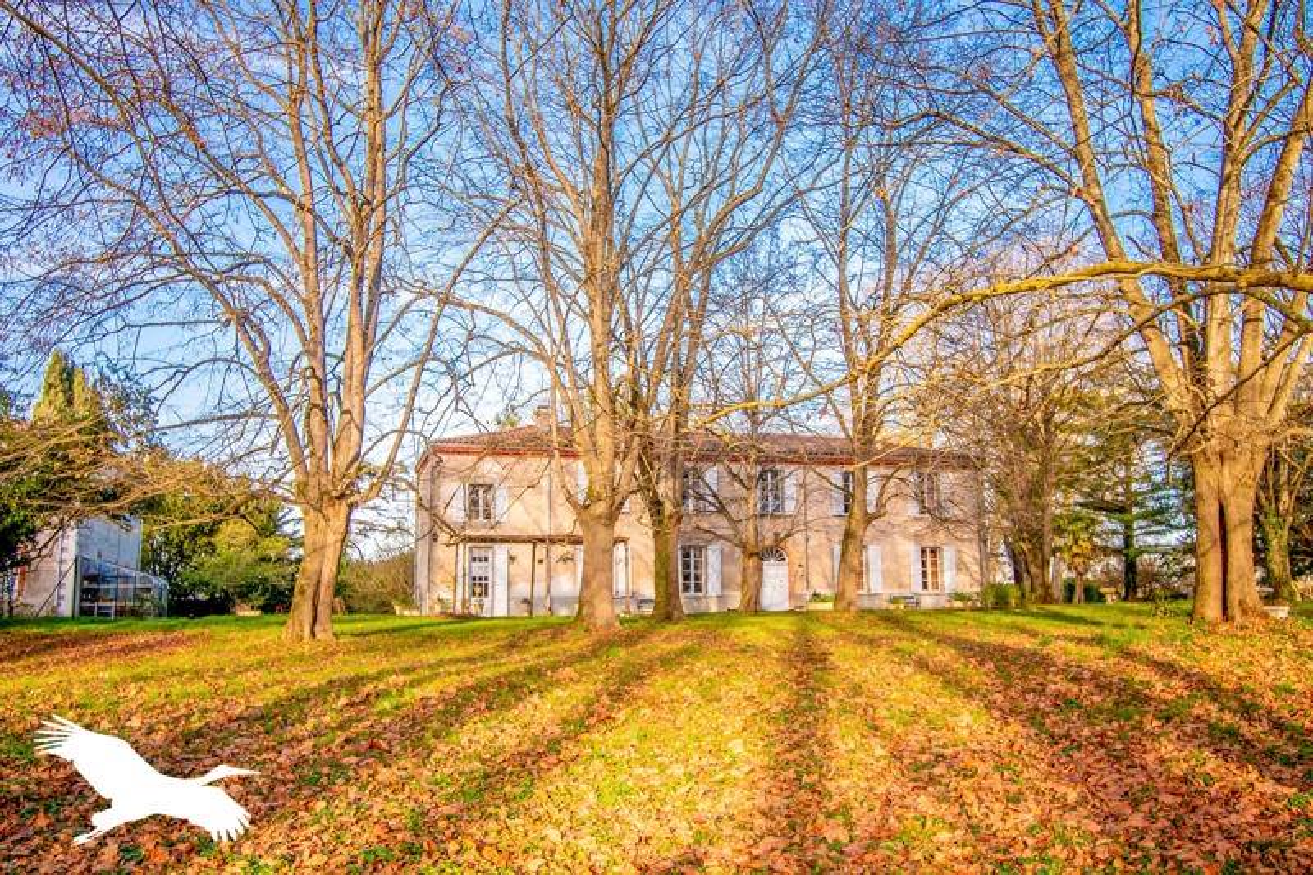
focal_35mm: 30
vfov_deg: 43.6
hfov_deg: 61.9
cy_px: 438
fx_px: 1094
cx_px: 656
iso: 400
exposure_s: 1/320
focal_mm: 20
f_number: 5.6
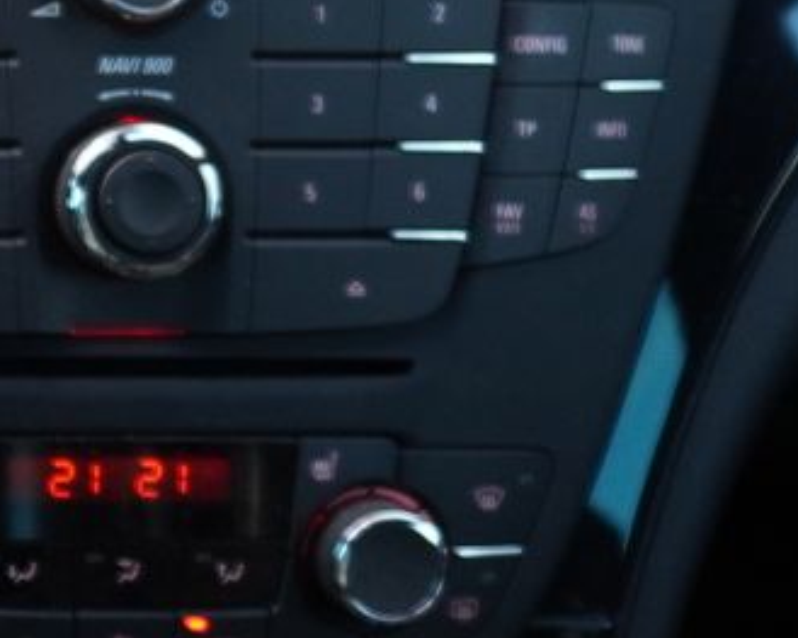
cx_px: -1070
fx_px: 3235
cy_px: -29
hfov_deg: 11.7
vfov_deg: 11.1
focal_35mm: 137
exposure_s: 1/30
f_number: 3.5
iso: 400
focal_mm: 16
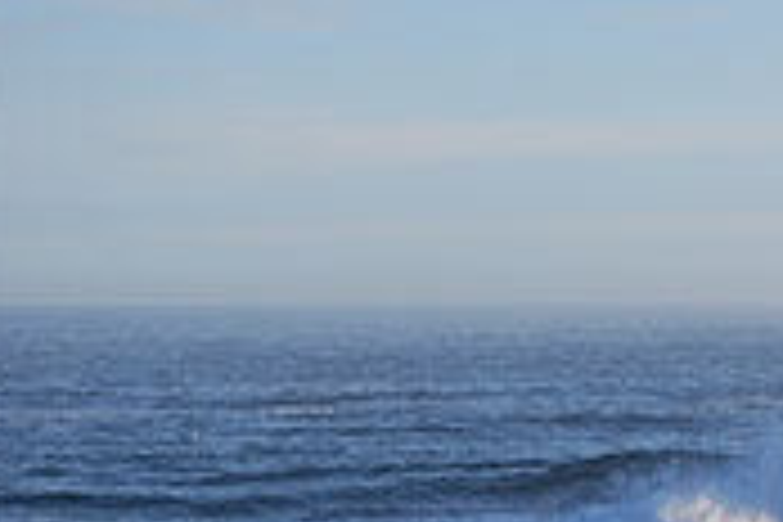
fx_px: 4219
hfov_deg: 10.4
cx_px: 986
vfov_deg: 7.1
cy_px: 457
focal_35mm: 194
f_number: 7.1
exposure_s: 1/200
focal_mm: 50
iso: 100
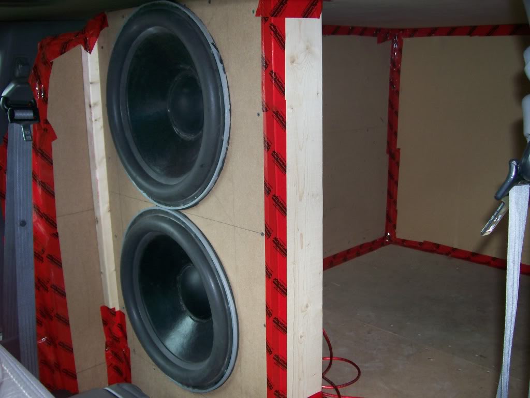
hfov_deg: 51.4
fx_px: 551
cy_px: 199
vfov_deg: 39.7
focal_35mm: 36
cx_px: 265
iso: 80
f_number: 2.7
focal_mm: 6
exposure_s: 1/64
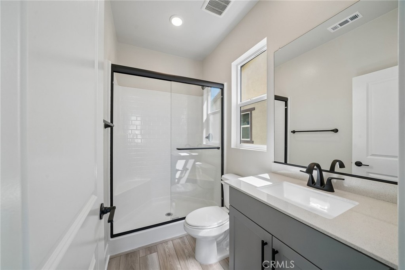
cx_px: 202
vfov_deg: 90.0
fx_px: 135
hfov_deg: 112.6
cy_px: 135
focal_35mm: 12
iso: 160
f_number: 8
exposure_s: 1/30
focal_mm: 12
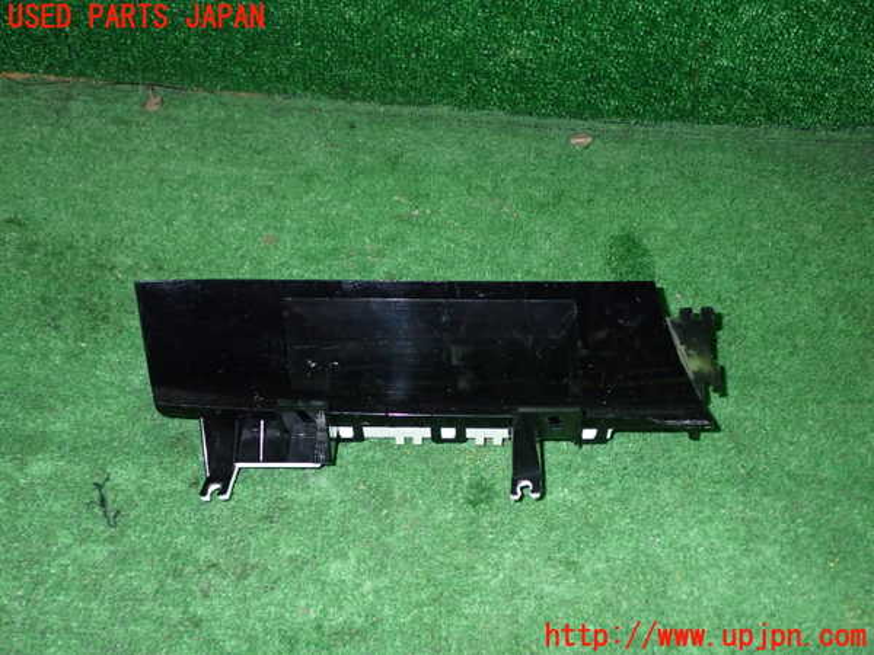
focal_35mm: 36
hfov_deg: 51.4
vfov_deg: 39.7
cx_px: 437
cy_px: 328
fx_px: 909
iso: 800
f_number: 7.1
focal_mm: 6.37
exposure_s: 1/40
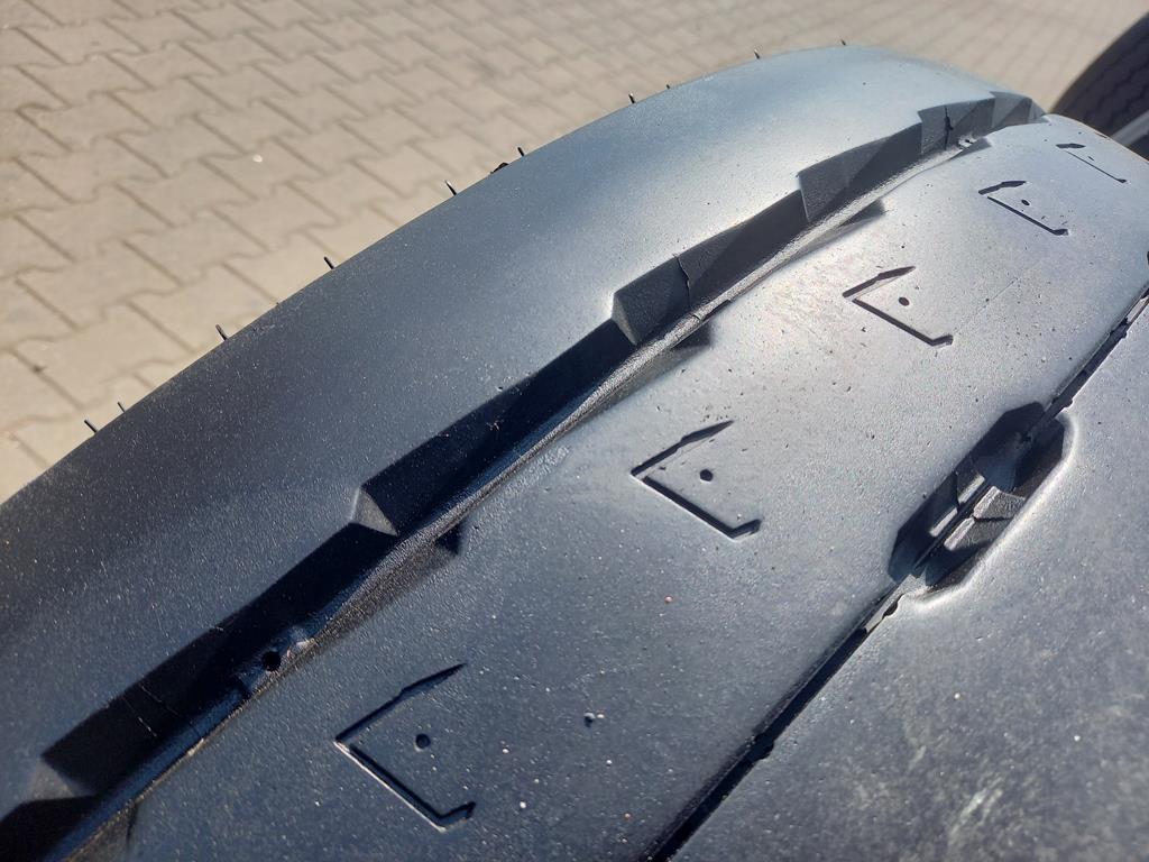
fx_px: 830
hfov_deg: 69.4
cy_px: 431
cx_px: 574
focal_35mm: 25
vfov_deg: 54.9
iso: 50
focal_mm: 4.65
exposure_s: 1/669
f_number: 1.8
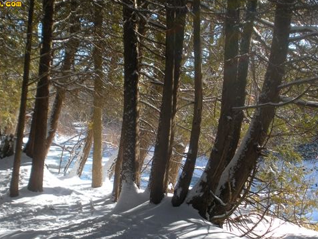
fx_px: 644
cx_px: 155
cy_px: 140
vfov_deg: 21.0
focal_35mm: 70
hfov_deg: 27.8
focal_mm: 9.1
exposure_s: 1/167
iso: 64
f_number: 4.4
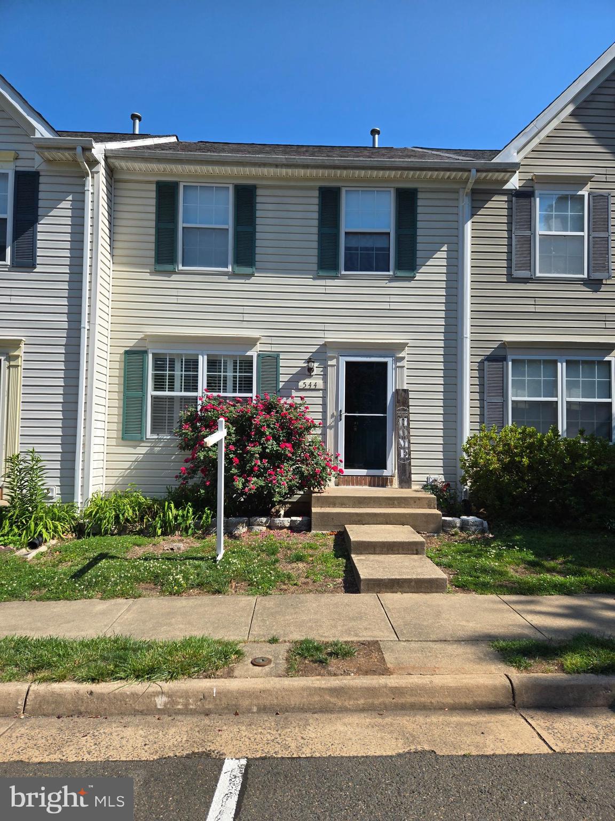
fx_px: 545
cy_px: 410
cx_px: 308
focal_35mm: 23
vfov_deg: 73.9
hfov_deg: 58.9
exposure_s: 1/2921
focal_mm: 5.4
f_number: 1.8
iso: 50
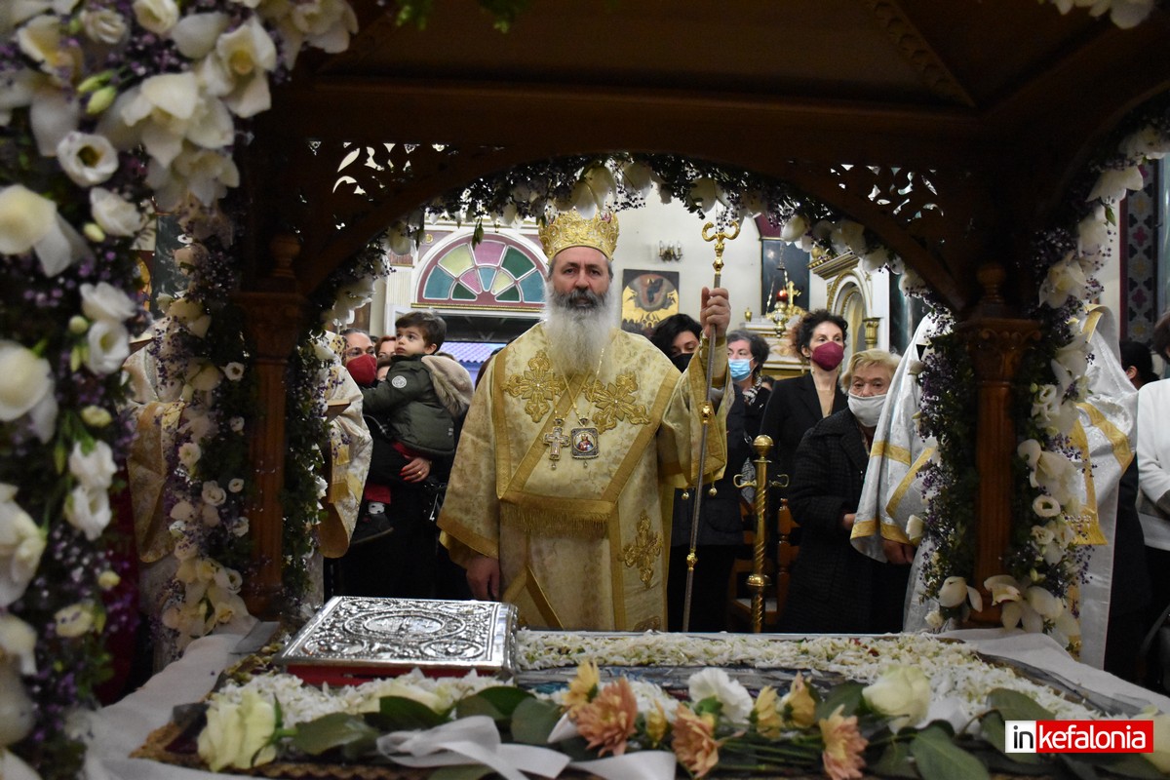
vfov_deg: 43.6
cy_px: 390
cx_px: 585
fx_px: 975
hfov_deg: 61.9
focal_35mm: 30
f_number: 4.5
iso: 6400
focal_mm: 20
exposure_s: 1/100
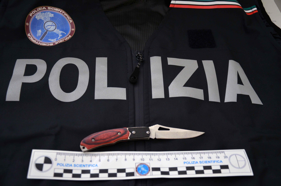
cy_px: 93
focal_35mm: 39
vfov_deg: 34.1
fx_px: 304
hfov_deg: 49.6
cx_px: 140
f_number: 4
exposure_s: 1/30
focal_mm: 26
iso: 1000
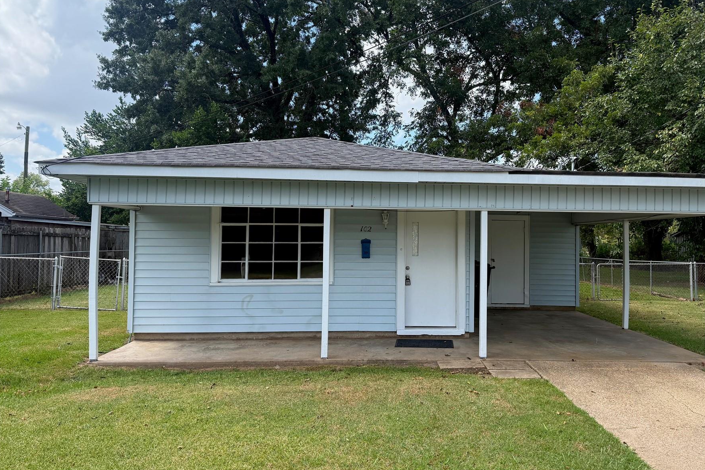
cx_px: 408
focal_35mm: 29
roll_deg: -0.3
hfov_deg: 63.3
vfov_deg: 44.9
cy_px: 219
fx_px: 568
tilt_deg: +2.0
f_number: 1.78
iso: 100
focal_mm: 6.76
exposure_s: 1/1855
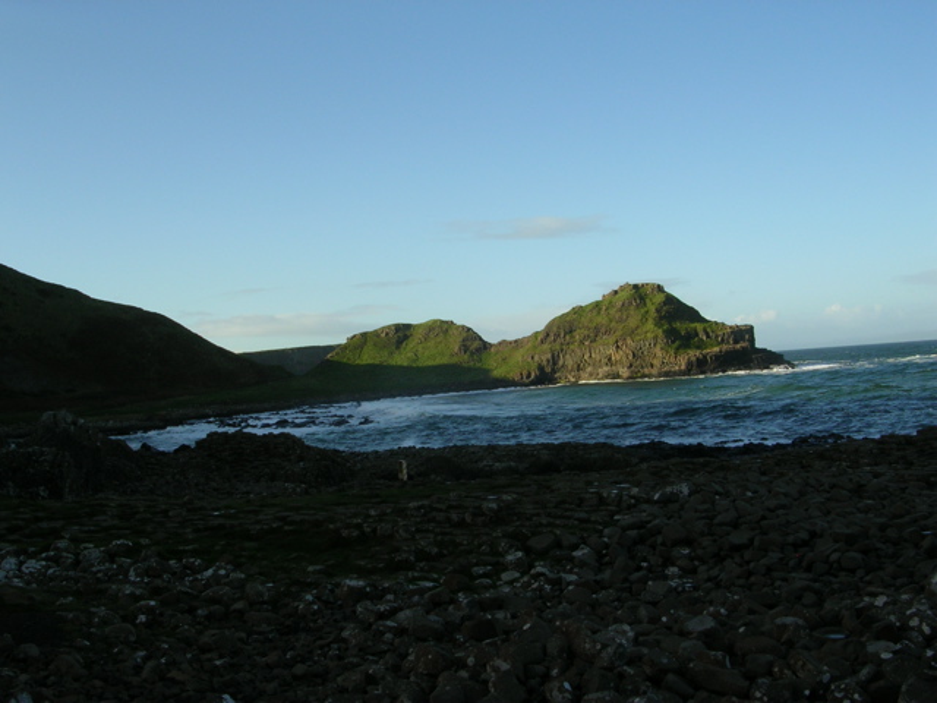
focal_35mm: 38
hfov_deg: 49.0
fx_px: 1029
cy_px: 352
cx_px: 468
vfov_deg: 37.7
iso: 50
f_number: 5.6
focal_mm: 5.8
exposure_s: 1/235
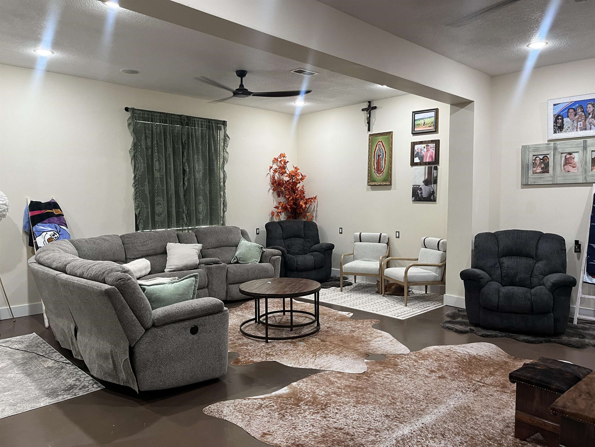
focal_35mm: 26
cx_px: 298
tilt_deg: -2.1
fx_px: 447
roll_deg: -0.6
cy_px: 224
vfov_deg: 53.1
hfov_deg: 67.3
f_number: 1.6
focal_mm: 5.1
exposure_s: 1/60
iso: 160
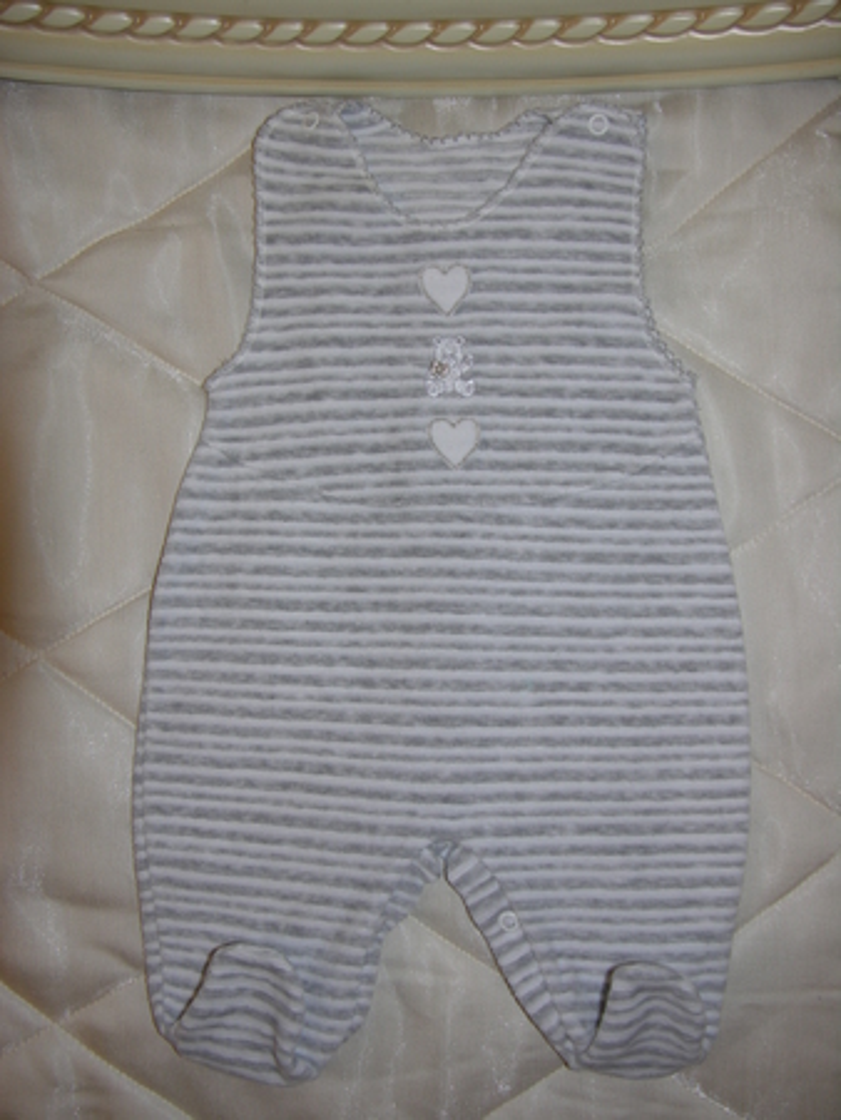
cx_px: 420
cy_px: 560
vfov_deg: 52.6
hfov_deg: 40.7
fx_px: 1133
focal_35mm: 35
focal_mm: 8.9
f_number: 2.8
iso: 50
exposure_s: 1/60.1
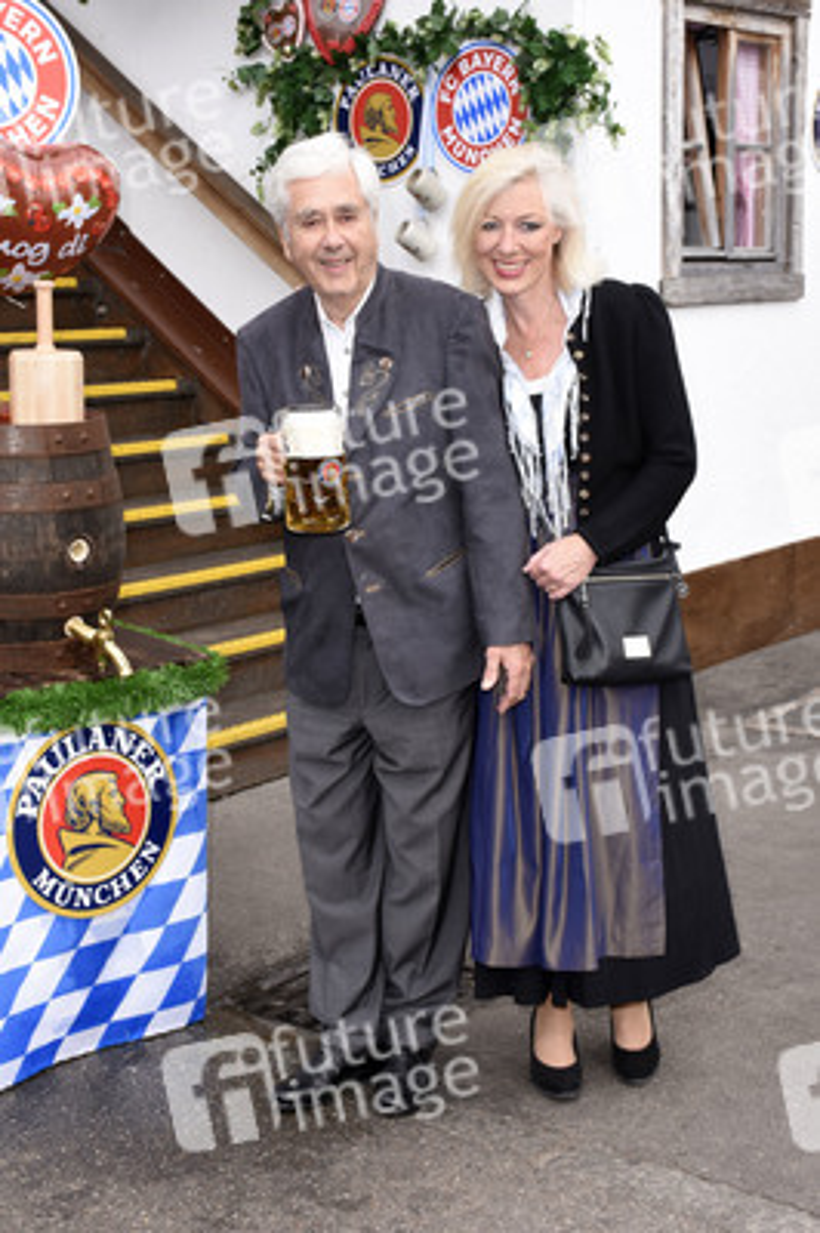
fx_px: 1745
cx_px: 410
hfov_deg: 26.4
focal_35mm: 51
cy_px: 616
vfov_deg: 38.9
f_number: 8
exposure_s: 1/160
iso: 320
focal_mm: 34
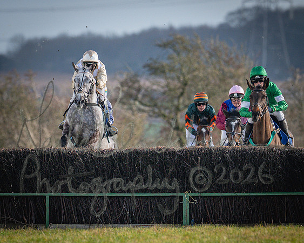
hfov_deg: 1.6
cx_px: 87
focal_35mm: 1175
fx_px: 10567
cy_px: 123
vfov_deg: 1.3
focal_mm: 400
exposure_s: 1/1600
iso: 400
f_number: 5
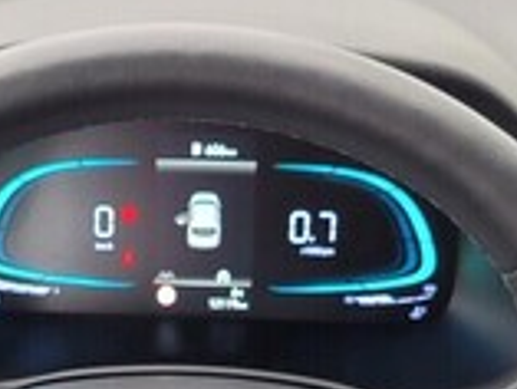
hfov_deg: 21.5
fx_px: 1360
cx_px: 184
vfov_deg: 15.4
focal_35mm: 91
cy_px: 529
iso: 160
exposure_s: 1/50
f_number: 1.8
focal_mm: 5.4
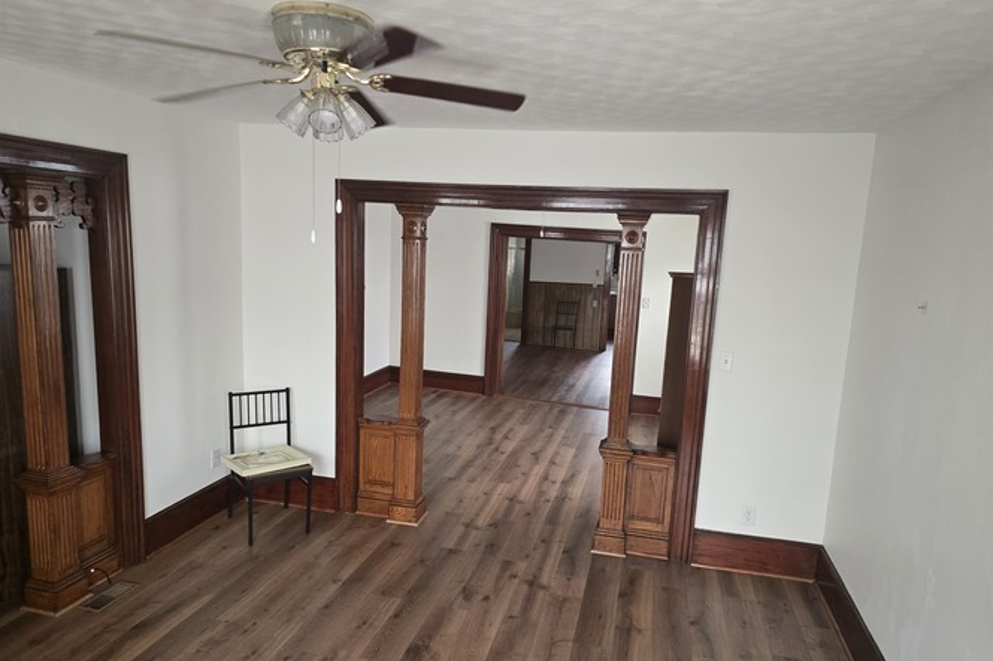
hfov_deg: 73.8
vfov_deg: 53.1
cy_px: 354
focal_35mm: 24
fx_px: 662
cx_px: 496
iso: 640
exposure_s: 1/120
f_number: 1.7
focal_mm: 6.3
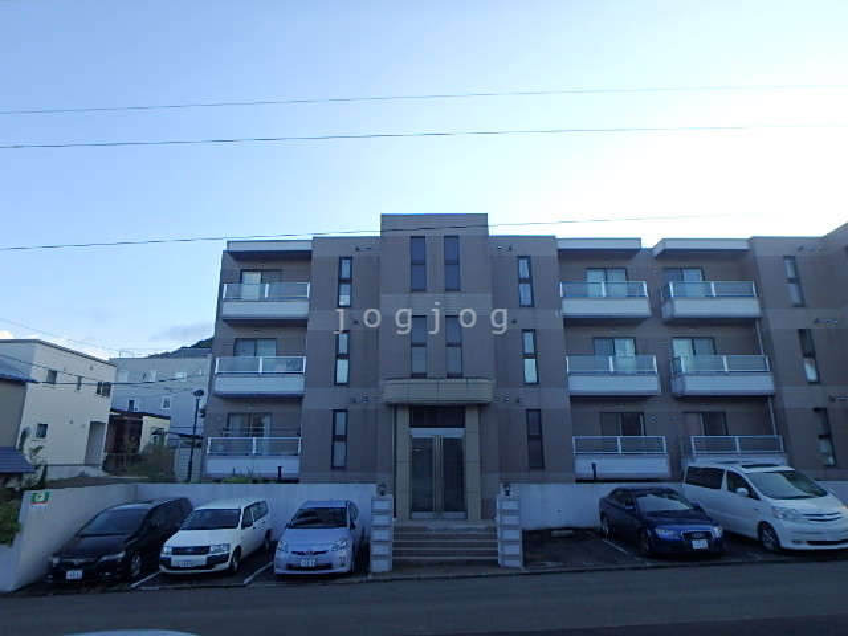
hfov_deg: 79.0
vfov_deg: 63.4
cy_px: 318
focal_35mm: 21
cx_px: 424
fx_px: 514
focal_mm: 3.7
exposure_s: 1/500
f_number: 3.5
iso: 125
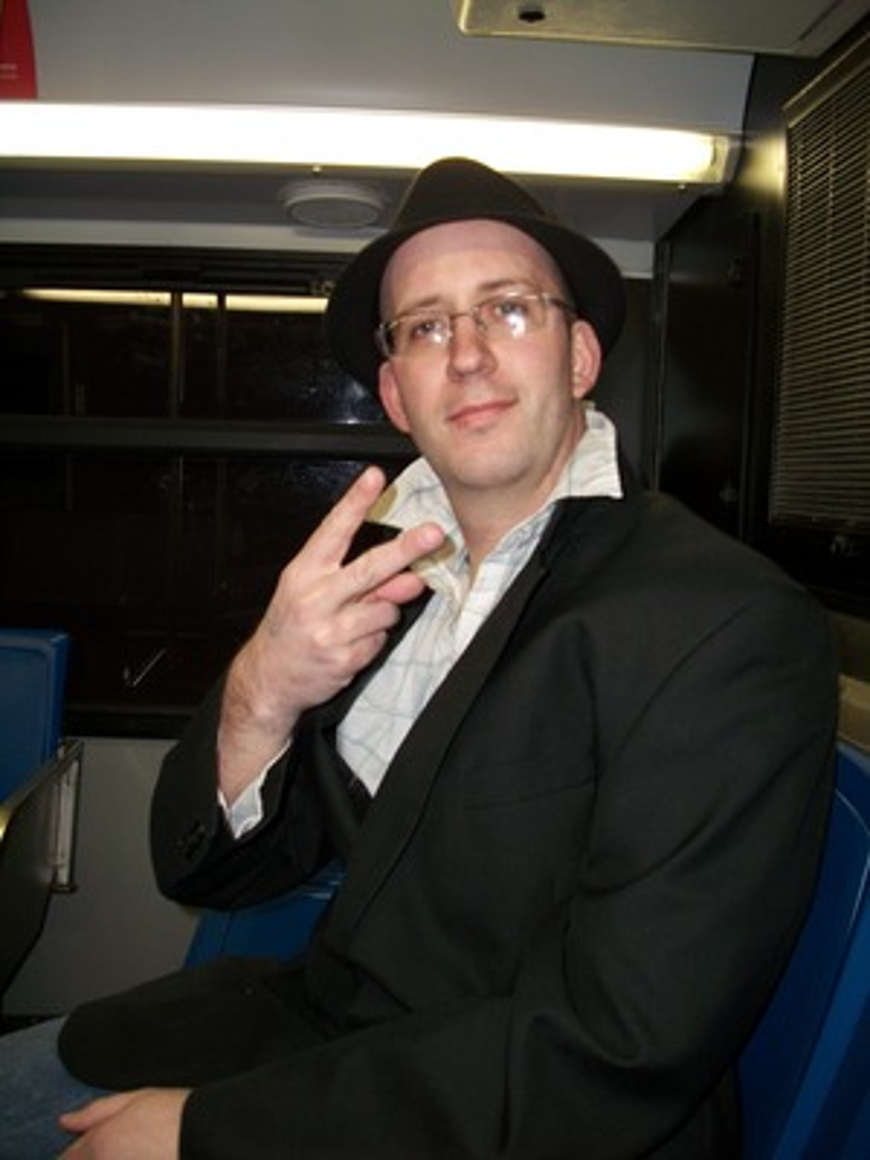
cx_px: 435
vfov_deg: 56.8
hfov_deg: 44.2
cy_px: 580
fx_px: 1072
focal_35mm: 32
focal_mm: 5.7
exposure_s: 1/30
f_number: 2.9
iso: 80
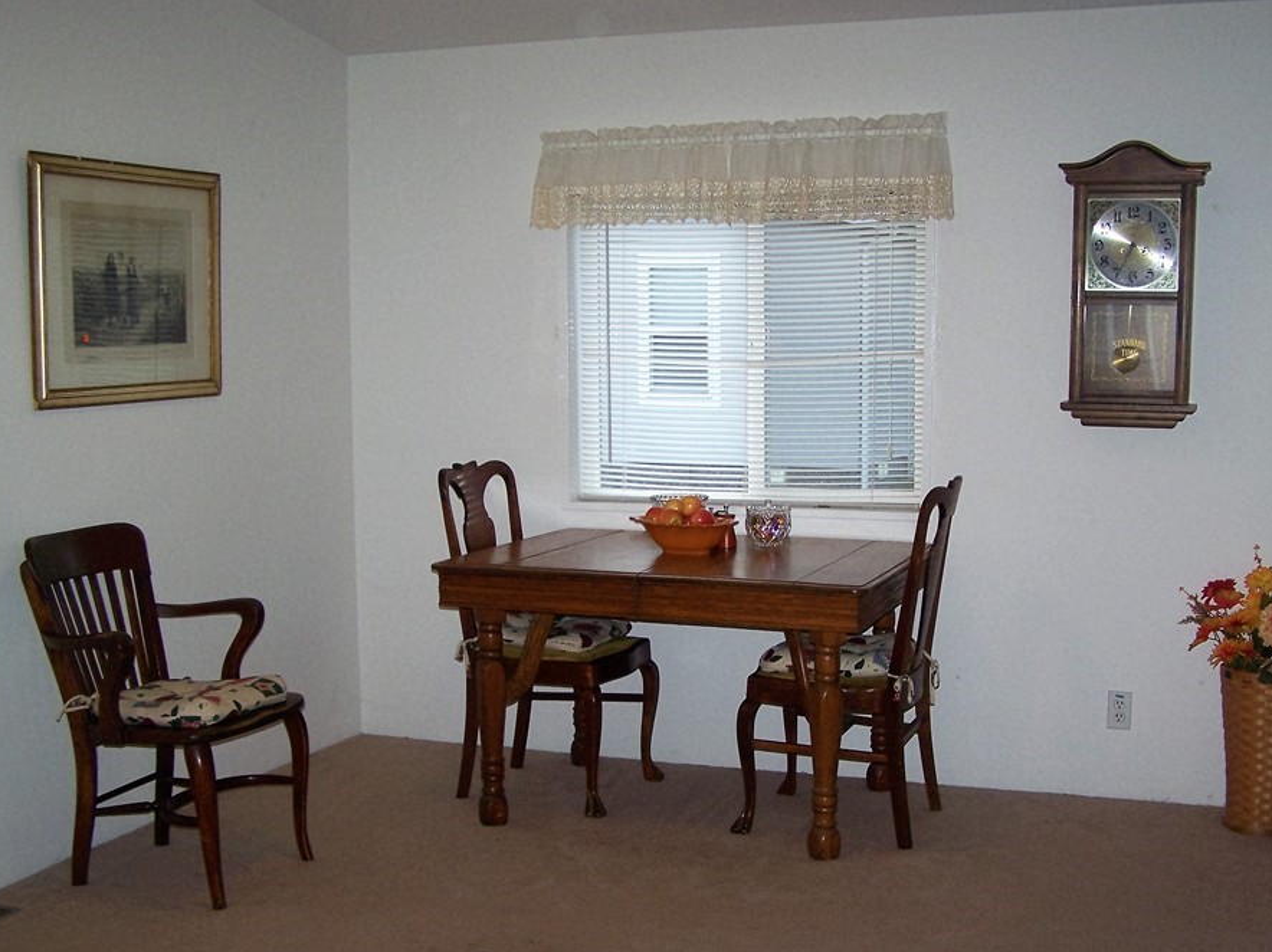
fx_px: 1616
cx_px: 723
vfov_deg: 32.8
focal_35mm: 44
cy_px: 540
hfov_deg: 42.9
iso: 80
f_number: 2.8
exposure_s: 1/60
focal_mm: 6.3
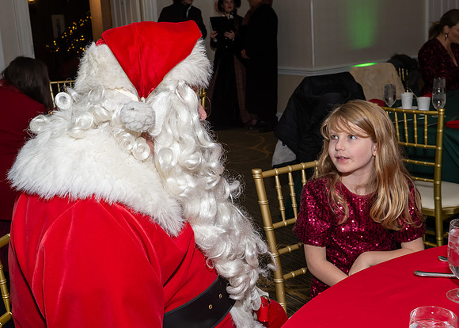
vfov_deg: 28.7
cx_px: 238
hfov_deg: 39.5
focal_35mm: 49
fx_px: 639
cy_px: 151
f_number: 7.1
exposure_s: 1/250
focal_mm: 26
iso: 640
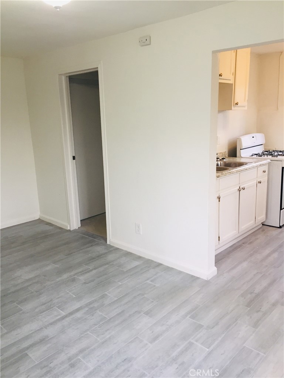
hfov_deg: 48.2
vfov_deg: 61.7
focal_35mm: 29
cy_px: 189
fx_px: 317
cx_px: 142
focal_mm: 4.15
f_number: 2.2
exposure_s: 1/30
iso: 32
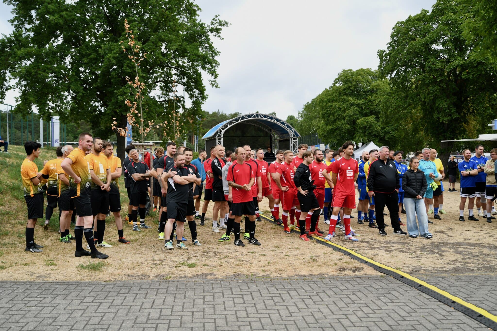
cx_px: 248
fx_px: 469
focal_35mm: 34
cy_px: 166
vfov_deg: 38.9
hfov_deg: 55.8
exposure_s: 1/800
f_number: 2.8
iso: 180
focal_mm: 34
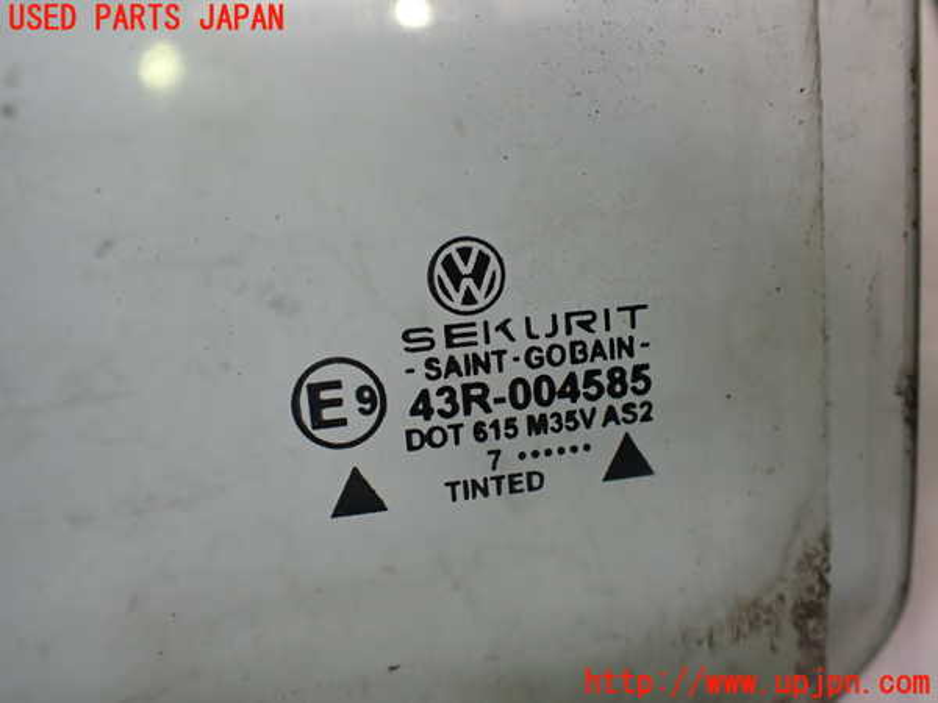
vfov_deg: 46.8
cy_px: 352
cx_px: 469
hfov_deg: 60.0
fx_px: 813
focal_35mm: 30
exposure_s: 1/125
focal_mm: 5.4
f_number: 2.3
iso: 250
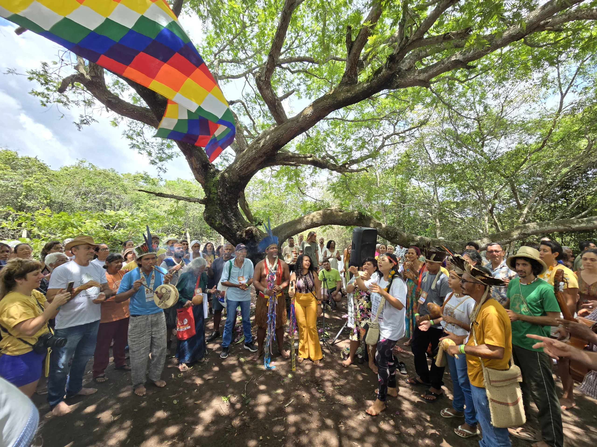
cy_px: 224
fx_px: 224
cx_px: 298
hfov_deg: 106.2
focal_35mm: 13
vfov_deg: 89.9
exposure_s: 1/287
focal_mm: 2.2
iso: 50
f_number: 2.2
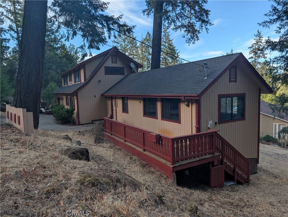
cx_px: 144
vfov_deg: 56.9
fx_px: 200
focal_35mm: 24
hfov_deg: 71.5
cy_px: 108
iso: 19
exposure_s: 1/438
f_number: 1.68
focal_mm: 6.9
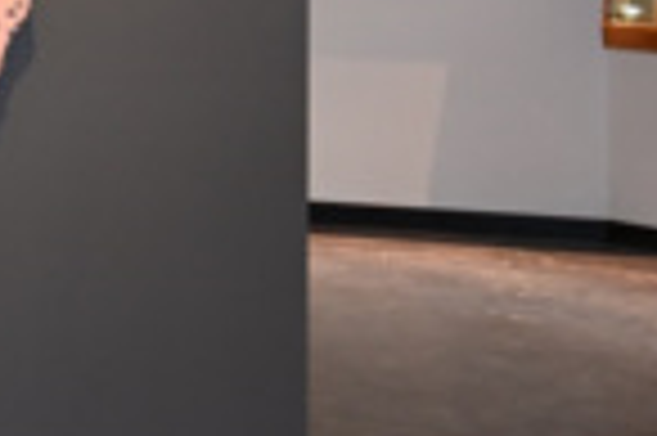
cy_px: -166
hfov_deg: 13.5
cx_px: -526
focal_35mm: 136
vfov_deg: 9.8
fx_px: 2479
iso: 1250
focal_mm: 31
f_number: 4
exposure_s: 1/60
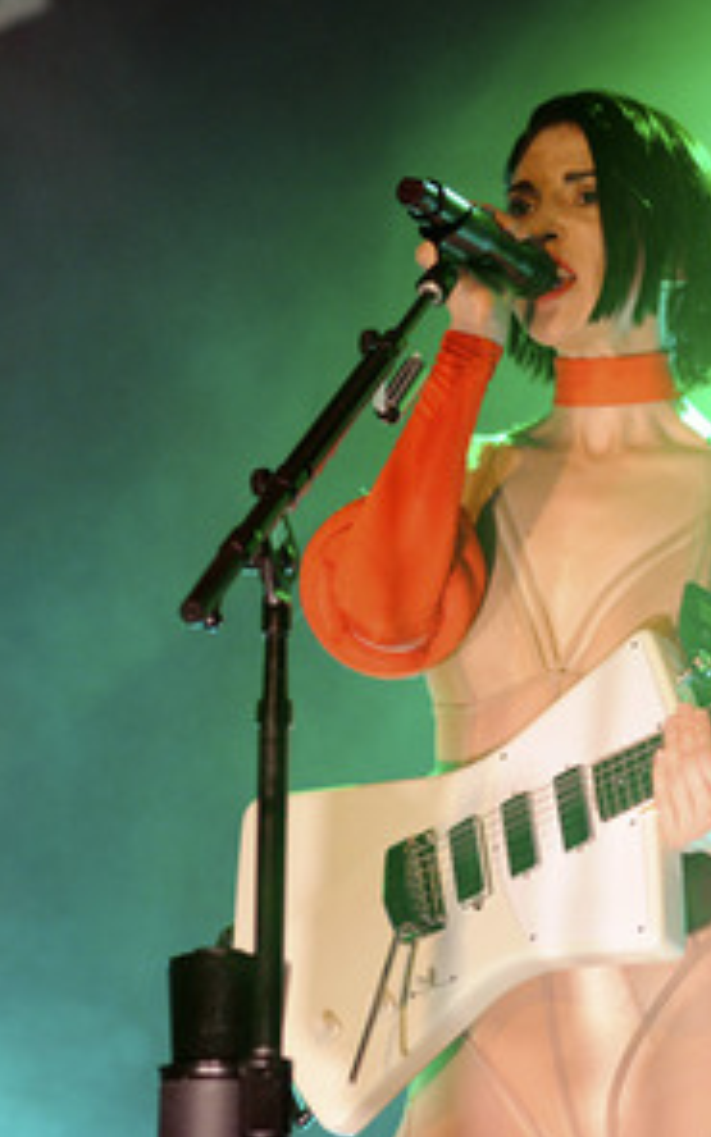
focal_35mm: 132
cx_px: 605
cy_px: 568
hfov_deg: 9.9
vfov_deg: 15.8
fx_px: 4092
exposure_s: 1/250
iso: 1600
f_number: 2.8
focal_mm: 85
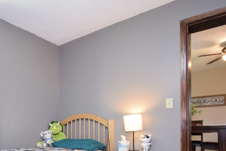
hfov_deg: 60.9
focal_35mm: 29
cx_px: 63
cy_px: 128
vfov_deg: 42.2
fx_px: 182
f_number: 4.5
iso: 800
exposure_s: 1/60
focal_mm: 10
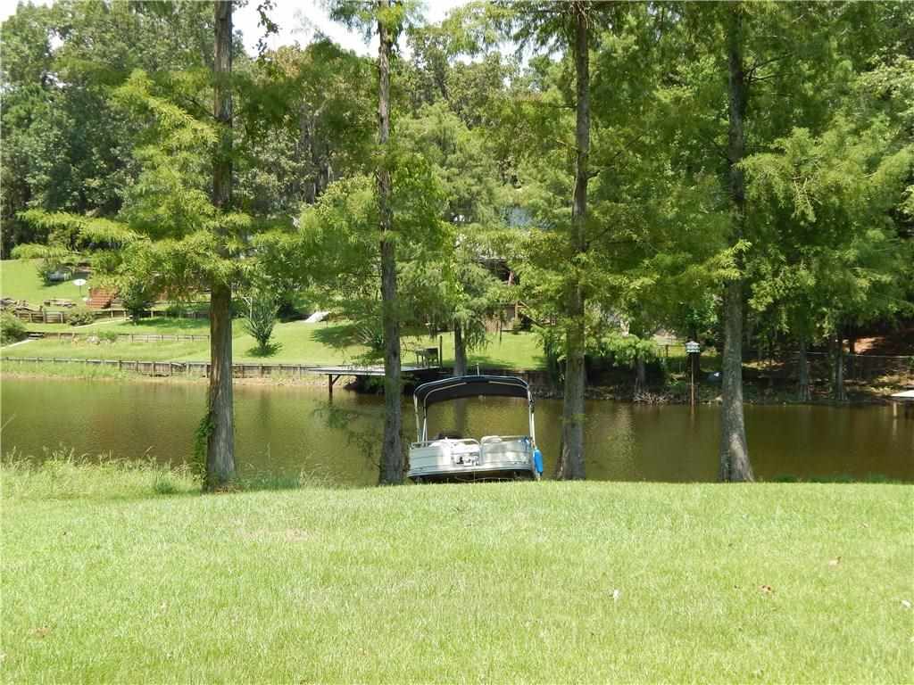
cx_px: 457
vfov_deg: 26.6
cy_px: 342
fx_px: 1452
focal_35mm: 55
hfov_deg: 34.9
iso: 125
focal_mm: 9.7
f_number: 3.8
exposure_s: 1/400
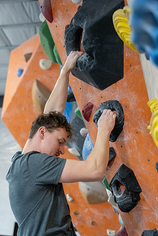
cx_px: 79
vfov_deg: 28.8
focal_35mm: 70
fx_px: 461
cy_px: 118
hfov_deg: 19.5
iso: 3200
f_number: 2.8
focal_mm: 70
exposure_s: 1/250
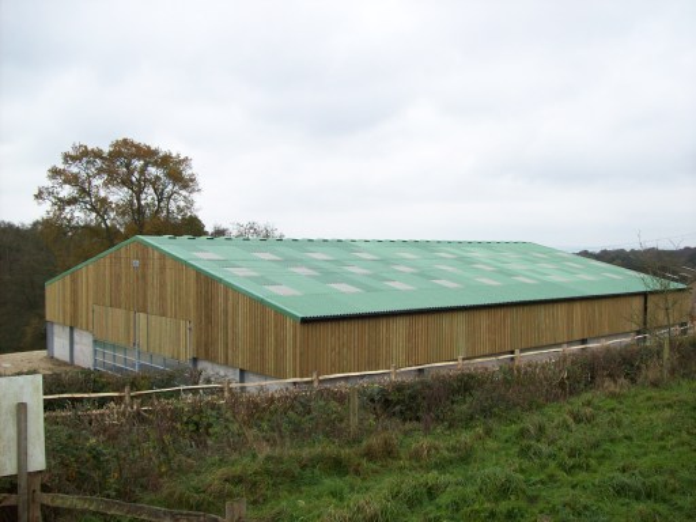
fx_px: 724
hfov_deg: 51.4
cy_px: 261
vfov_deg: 39.7
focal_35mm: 36
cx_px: 348
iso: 80
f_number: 2.7
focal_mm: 6
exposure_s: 1/113
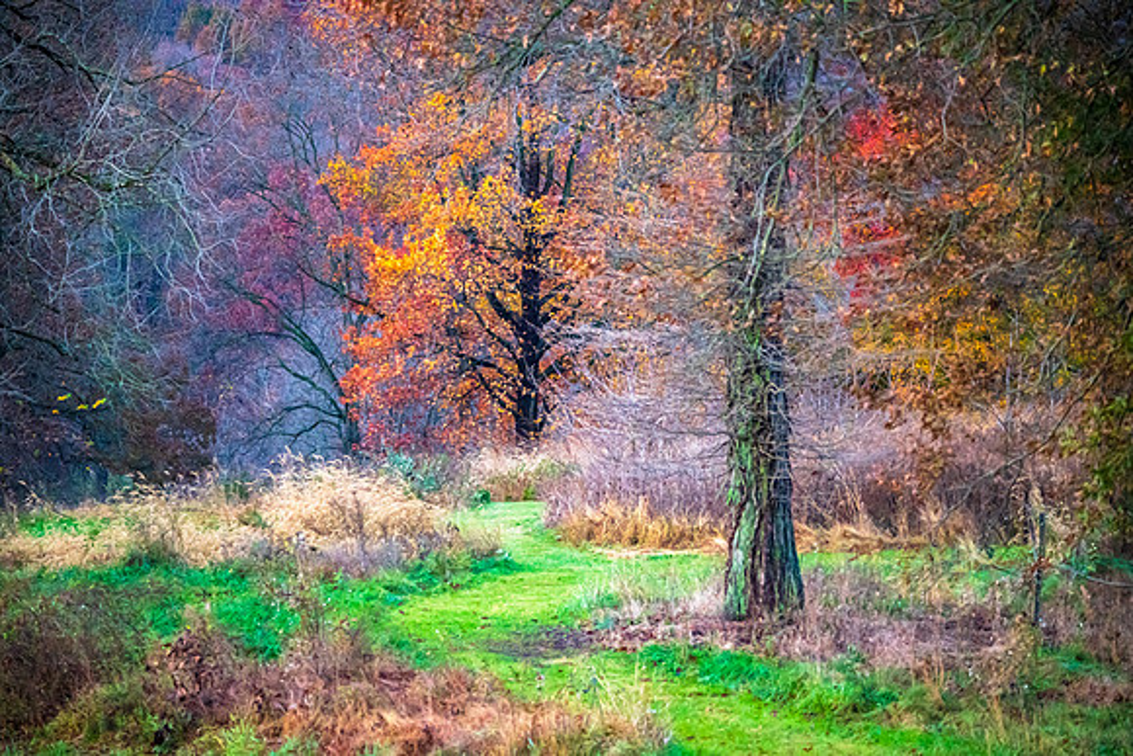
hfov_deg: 10.1
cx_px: 556
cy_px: 385
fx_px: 6417
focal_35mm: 204
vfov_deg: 6.7
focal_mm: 200
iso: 4000
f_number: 5.6
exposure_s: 1/15
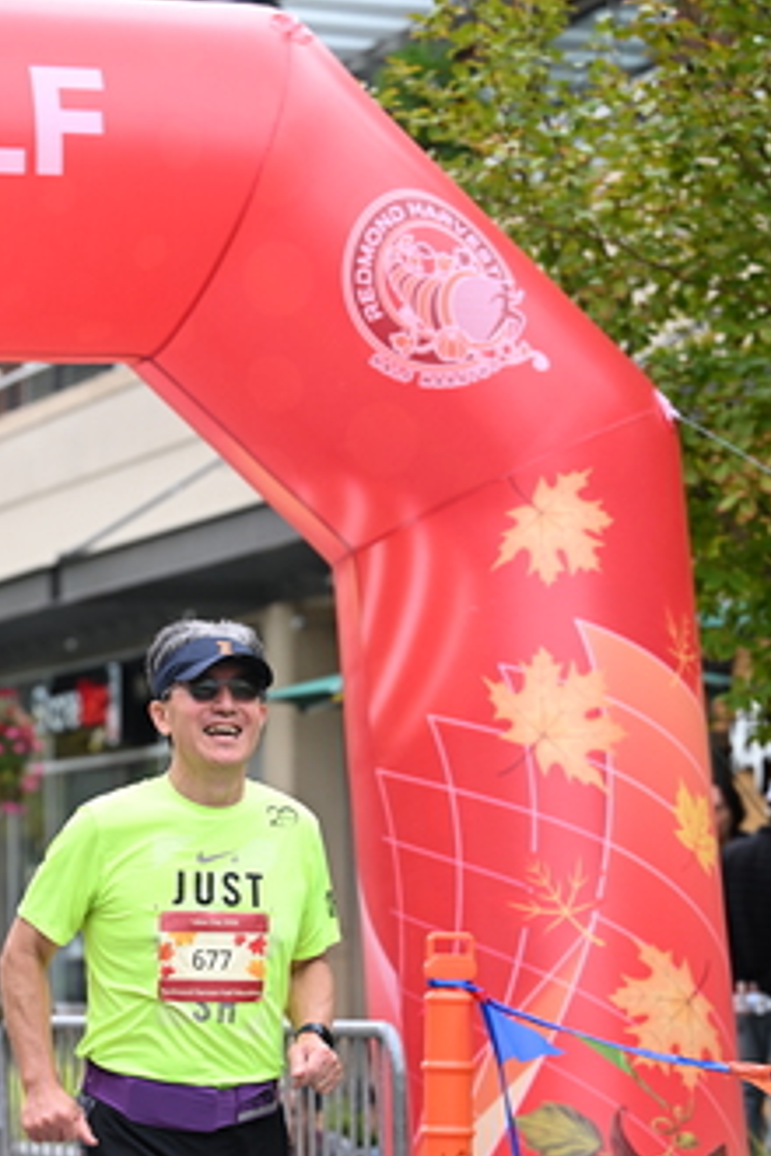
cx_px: 209
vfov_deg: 15.1
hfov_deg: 10.1
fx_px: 4337
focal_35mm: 135
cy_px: 834
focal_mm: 81
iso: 640
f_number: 2.8
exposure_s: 1/2000
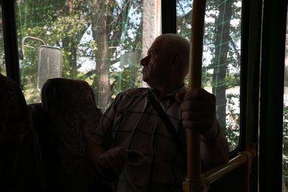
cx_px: 144
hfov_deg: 54.4
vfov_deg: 37.9
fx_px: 280
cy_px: 96
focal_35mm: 35
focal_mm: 35
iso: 2500
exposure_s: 1/640
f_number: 5.6
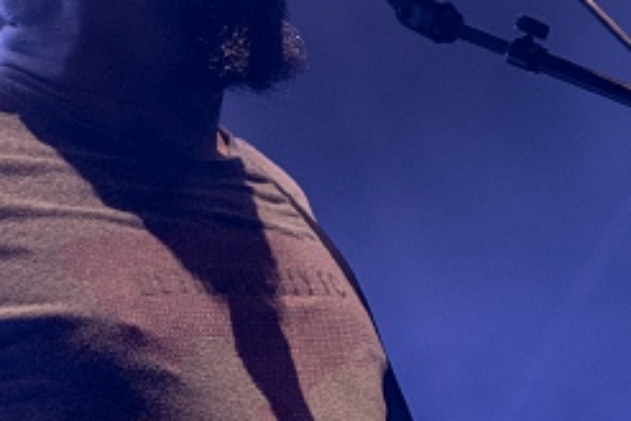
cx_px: 319
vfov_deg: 4.5
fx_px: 5366
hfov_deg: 6.7
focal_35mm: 306
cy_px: 270
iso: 1600
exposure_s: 1/100
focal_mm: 70
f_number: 2.8
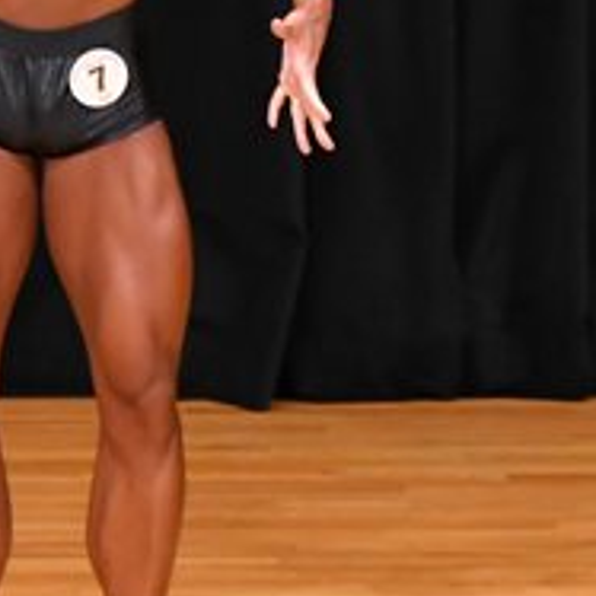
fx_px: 18564
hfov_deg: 1.8
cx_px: 486
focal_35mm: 953
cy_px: 25
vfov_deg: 1.8
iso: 4000
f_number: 5.6
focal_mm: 180
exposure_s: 1/400
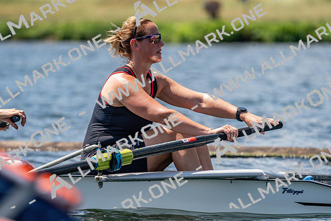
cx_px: 166
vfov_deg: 3.2
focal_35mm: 430
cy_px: 110
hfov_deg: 4.8
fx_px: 3954
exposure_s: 1/2000
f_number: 6.3
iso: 320
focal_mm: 430
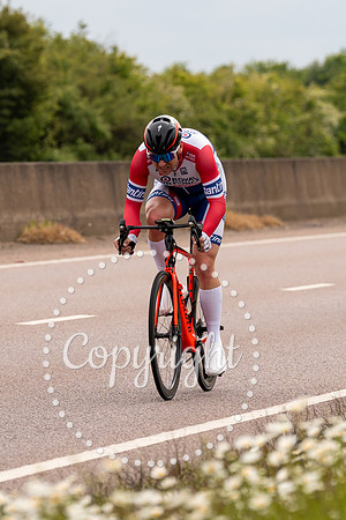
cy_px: 161
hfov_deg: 4.0
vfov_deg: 5.9
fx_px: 5015
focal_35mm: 348
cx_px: 167
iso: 125
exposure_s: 1/800
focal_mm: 154
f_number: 4
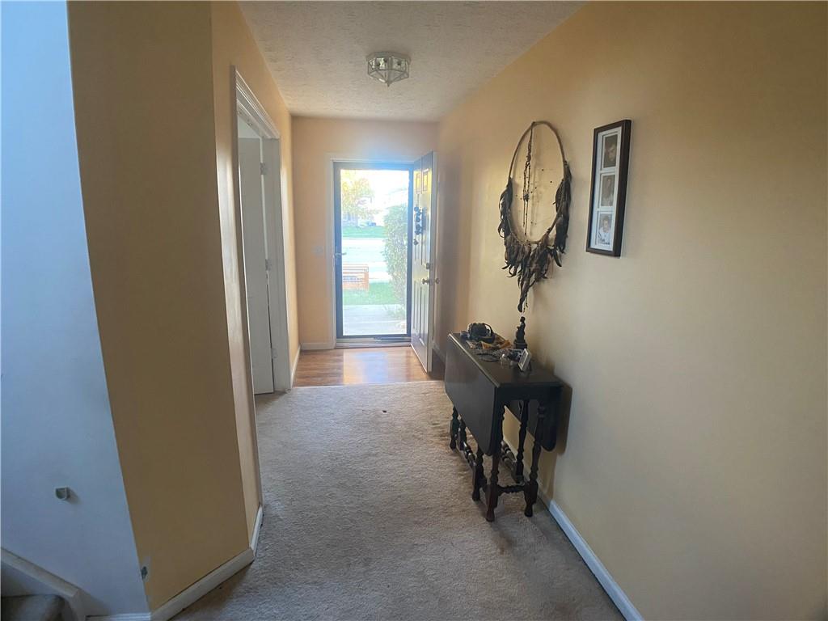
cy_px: 310
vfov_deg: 53.1
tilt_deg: -11.5
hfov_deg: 67.3
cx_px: 414
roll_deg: -1.3
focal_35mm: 26
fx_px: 622
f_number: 1.8
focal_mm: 4.25
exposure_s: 1/60
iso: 250
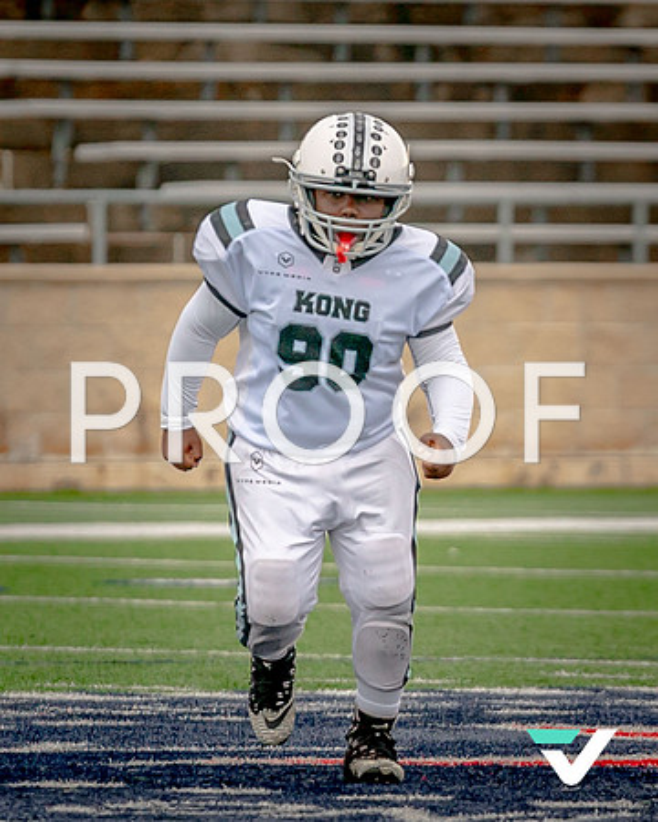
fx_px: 17410
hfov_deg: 2.2
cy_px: 413
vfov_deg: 2.7
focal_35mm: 715
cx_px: 802
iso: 400
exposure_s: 1/2000
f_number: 2.8
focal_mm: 200
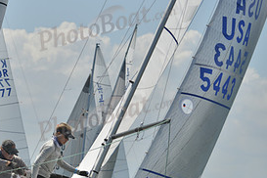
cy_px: 180
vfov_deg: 2.9
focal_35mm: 468
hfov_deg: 4.4
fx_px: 3471
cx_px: -12
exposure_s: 1/1250
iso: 200
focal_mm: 220
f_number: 6.3
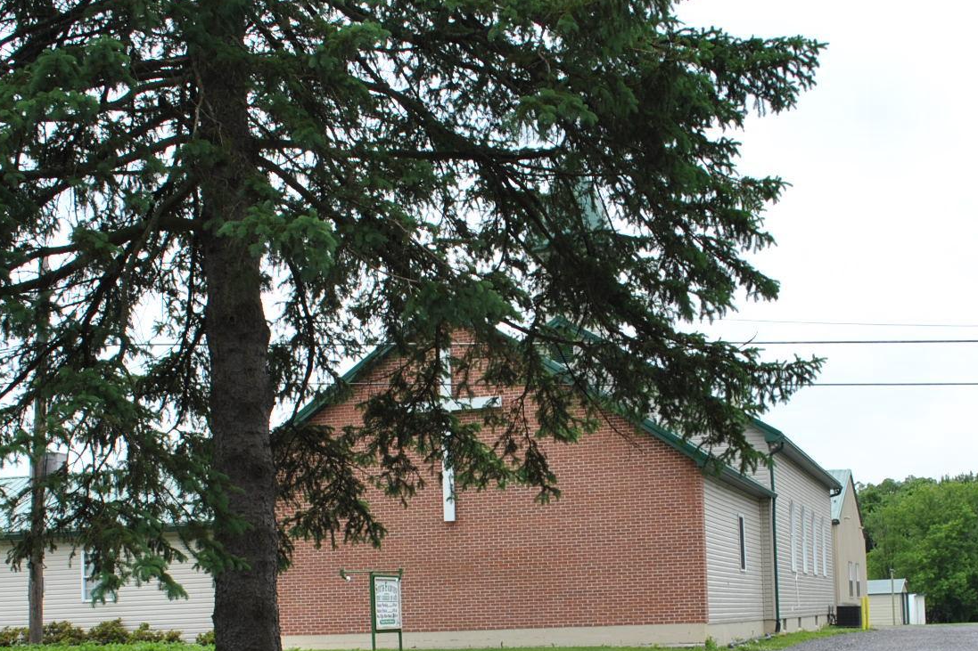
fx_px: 1440
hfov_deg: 37.5
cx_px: 552
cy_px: 554
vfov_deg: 24.9
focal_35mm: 53
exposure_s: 1/200
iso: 100
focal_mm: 20
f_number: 9
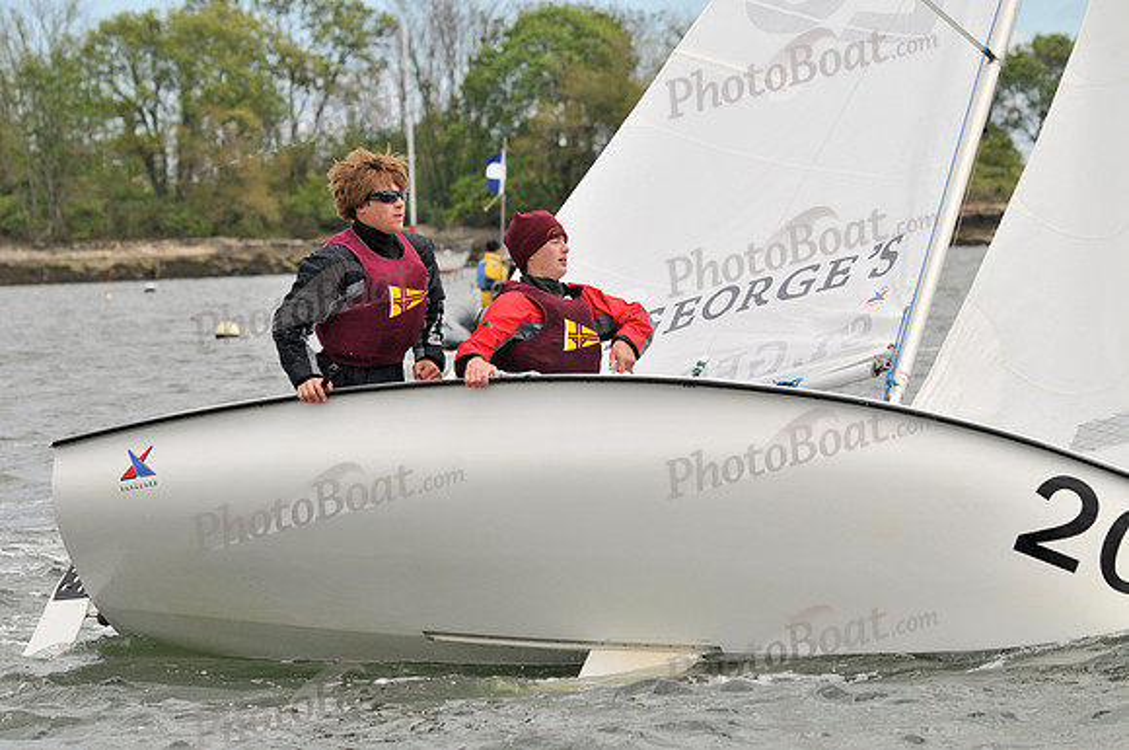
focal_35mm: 210
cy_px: 375
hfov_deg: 9.8
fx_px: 6577
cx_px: 564
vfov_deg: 6.5
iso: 200
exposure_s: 1/1000
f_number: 7.1
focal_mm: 140
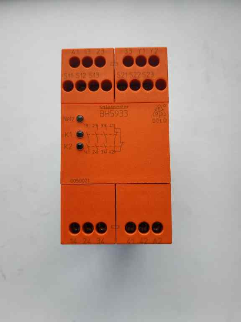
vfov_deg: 71.6
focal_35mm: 24
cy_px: 161
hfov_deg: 56.8
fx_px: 223
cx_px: 120
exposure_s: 1/172
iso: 100
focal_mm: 3.94
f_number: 1.9
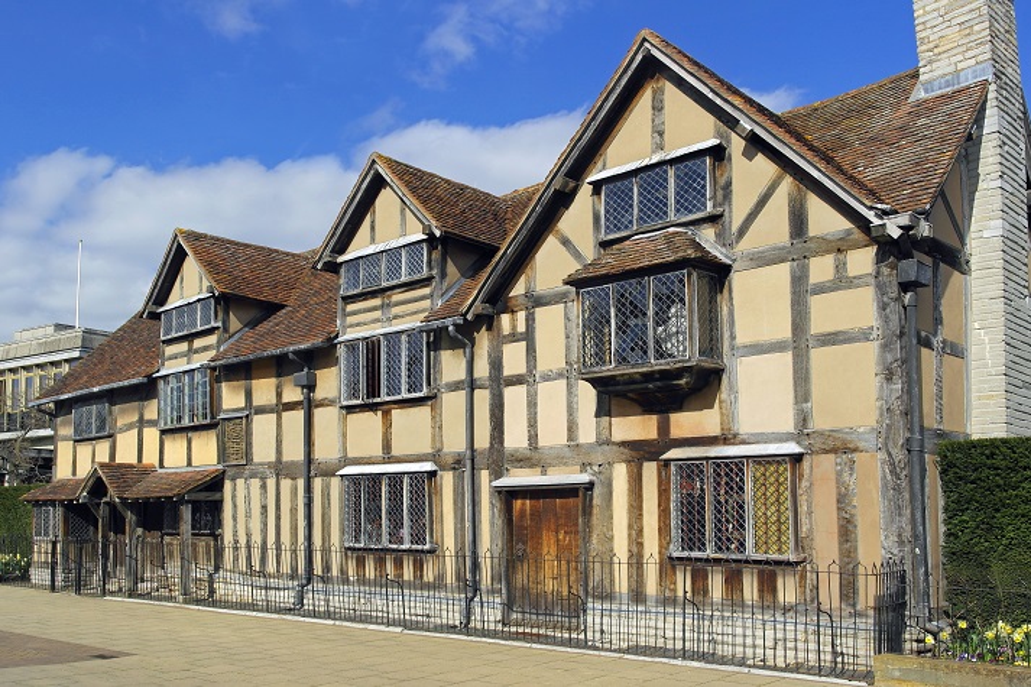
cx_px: 516
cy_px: 344
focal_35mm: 30
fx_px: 859
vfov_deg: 43.6
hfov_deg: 61.9
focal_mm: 20
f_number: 7.1
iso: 100
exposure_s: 1/320
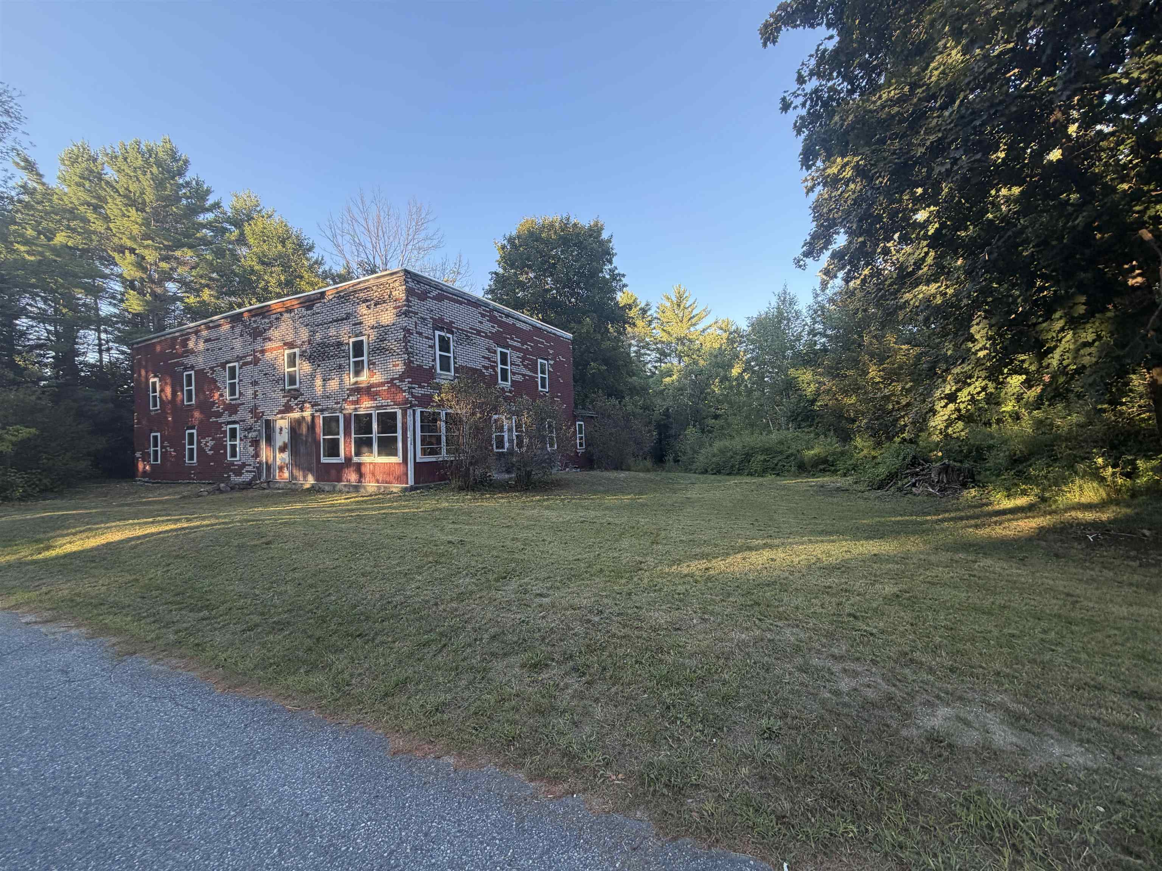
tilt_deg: +2.0
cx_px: 581
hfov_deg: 102.1
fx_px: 470
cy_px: 436
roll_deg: +1.4
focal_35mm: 14
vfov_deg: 85.7
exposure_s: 1/152
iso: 40
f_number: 2.2
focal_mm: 2.22
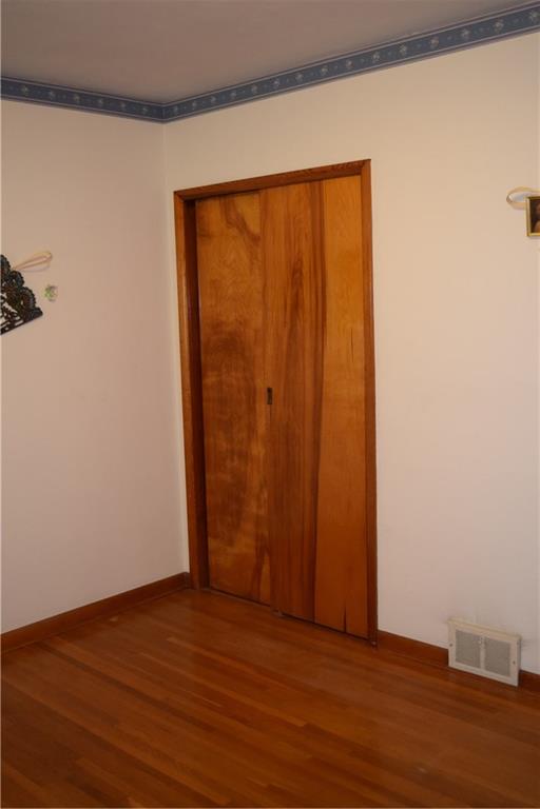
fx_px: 844
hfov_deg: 35.5
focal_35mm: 38
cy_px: 404
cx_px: 270
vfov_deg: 51.3
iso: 1100
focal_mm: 25
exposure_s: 1/60
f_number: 4
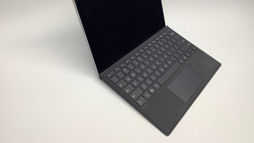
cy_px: 51
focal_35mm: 34
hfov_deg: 58.0
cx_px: 127
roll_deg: -15.3
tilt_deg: -42.1
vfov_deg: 34.4
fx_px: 229
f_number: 2.4
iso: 40
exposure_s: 1/120
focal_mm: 3.3
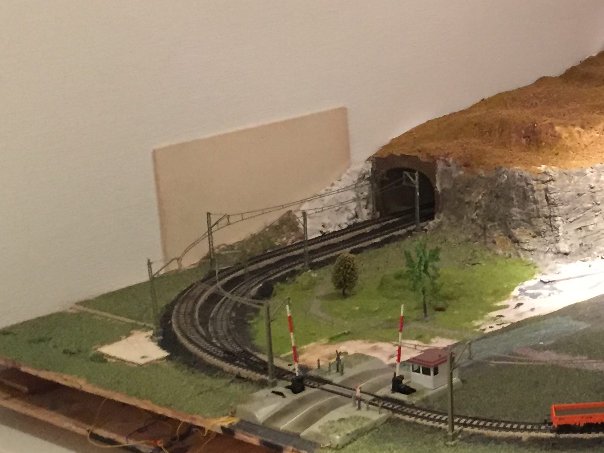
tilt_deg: -13.8
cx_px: 635
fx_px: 1256
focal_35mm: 72
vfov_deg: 20.4
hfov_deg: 25.4
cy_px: 175
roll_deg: +0.4
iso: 250
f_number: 2.2
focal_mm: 4.15
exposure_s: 1/17
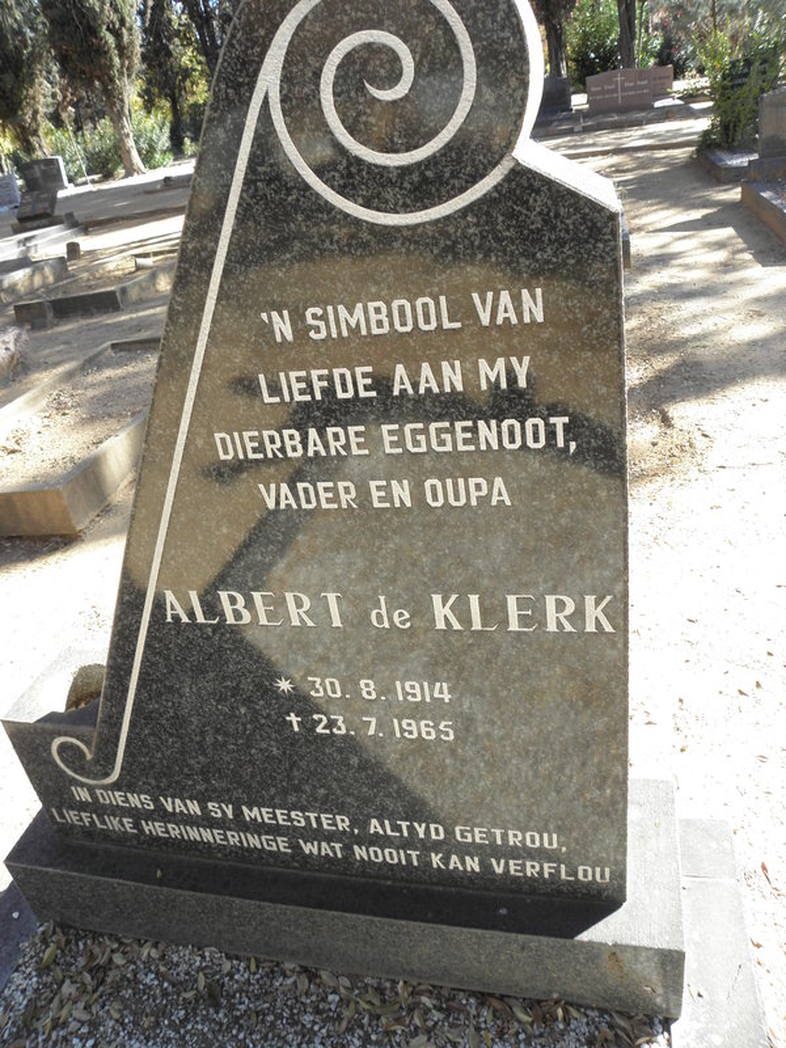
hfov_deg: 53.1
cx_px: 393
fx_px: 787
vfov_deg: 67.3
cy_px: 524
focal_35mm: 26
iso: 64
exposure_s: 1/60
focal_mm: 4.6
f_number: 4
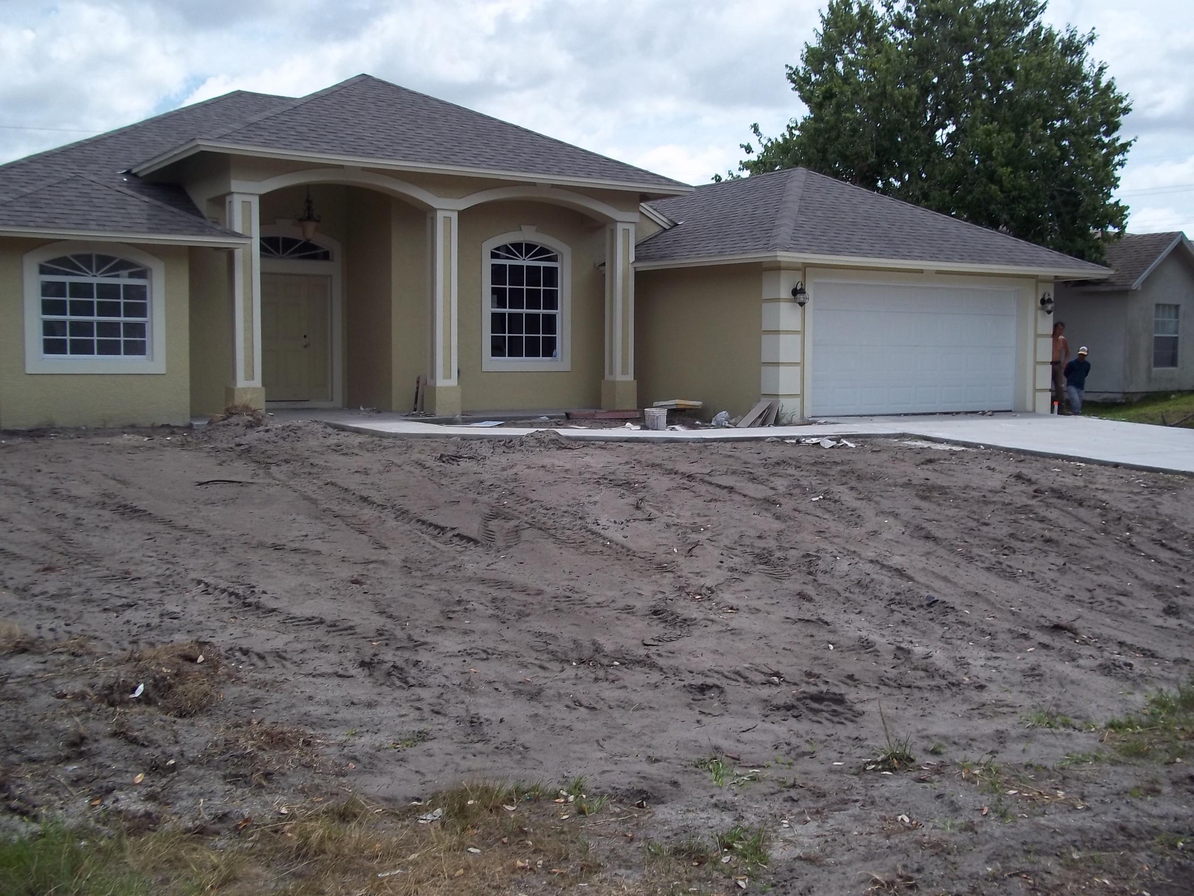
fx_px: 1242
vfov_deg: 39.7
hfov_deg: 51.4
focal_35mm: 36
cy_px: 448
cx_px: 597
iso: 80
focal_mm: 6.5
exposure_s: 1/250
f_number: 8
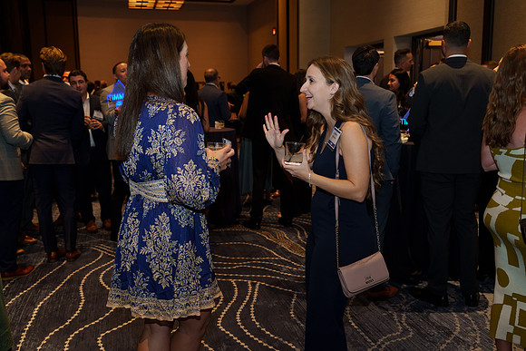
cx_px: 263
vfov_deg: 38.4
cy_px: 176
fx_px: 504
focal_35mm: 35
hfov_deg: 55.1
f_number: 4
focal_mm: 34
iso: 1600
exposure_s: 1/60
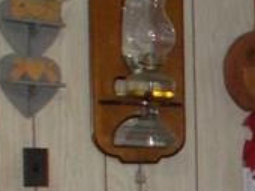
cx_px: 606
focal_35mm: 157
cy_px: 274
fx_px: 1155
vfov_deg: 9.2
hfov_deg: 10.8
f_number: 3.2
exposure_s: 1/25
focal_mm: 4.6
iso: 200
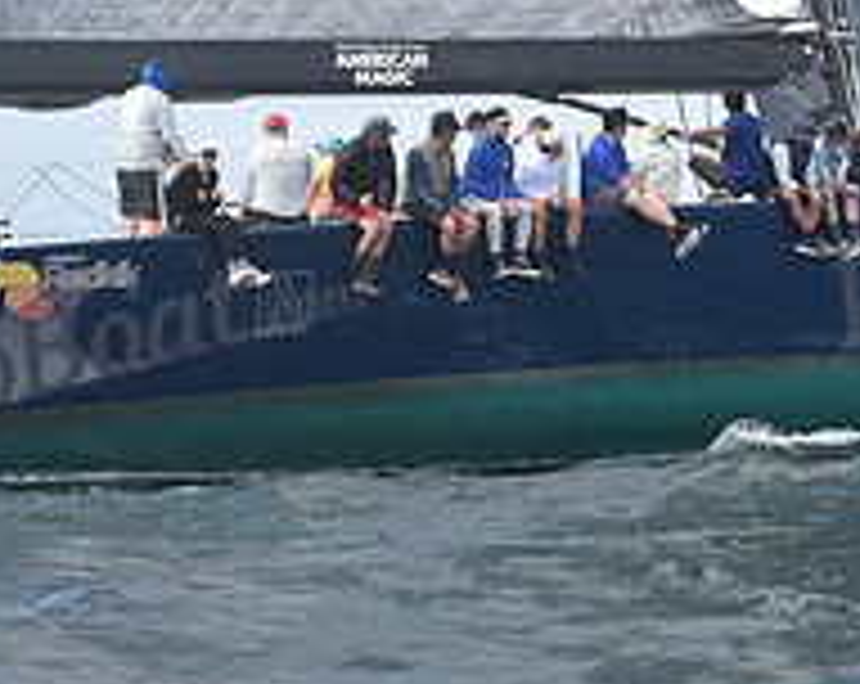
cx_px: 603
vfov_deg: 7.7
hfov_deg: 9.7
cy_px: 61
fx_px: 5080
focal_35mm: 200
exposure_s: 1/1250
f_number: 5
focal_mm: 70
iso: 200
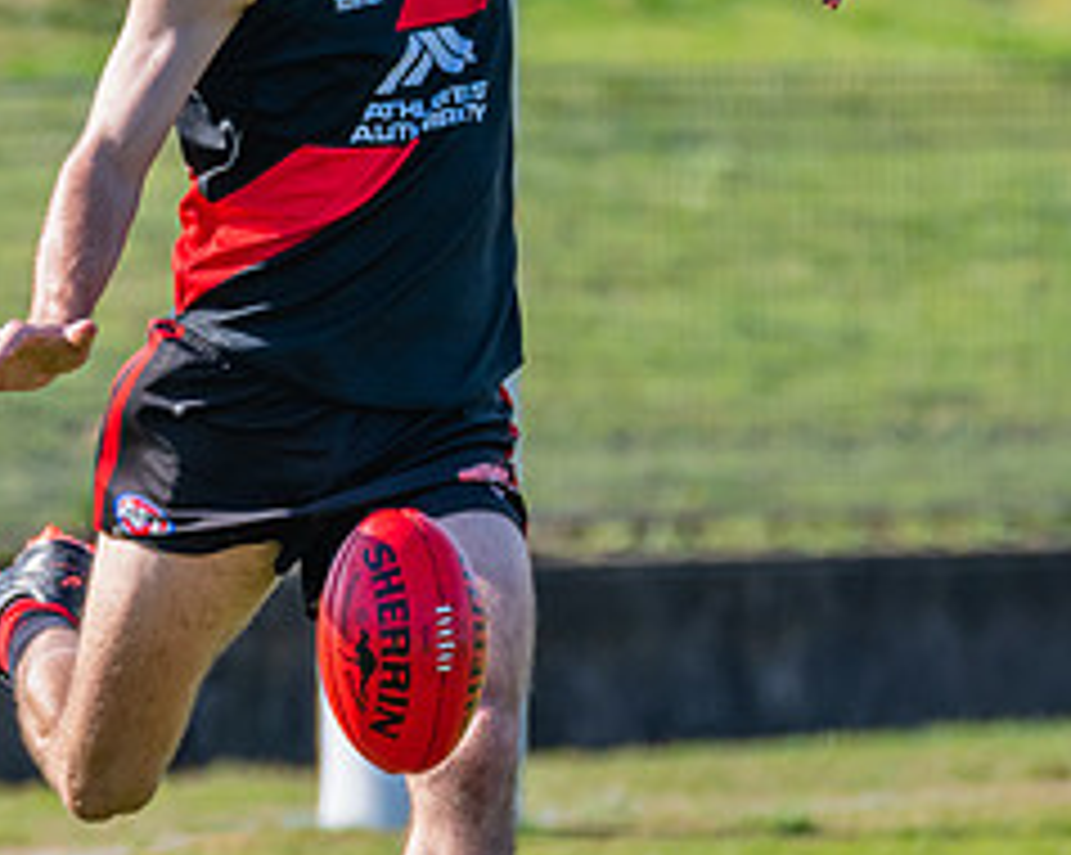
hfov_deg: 1.8
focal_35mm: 1050
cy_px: 369
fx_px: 33255
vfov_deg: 1.5
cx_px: 526
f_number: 6
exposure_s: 1/1600
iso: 800
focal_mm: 360
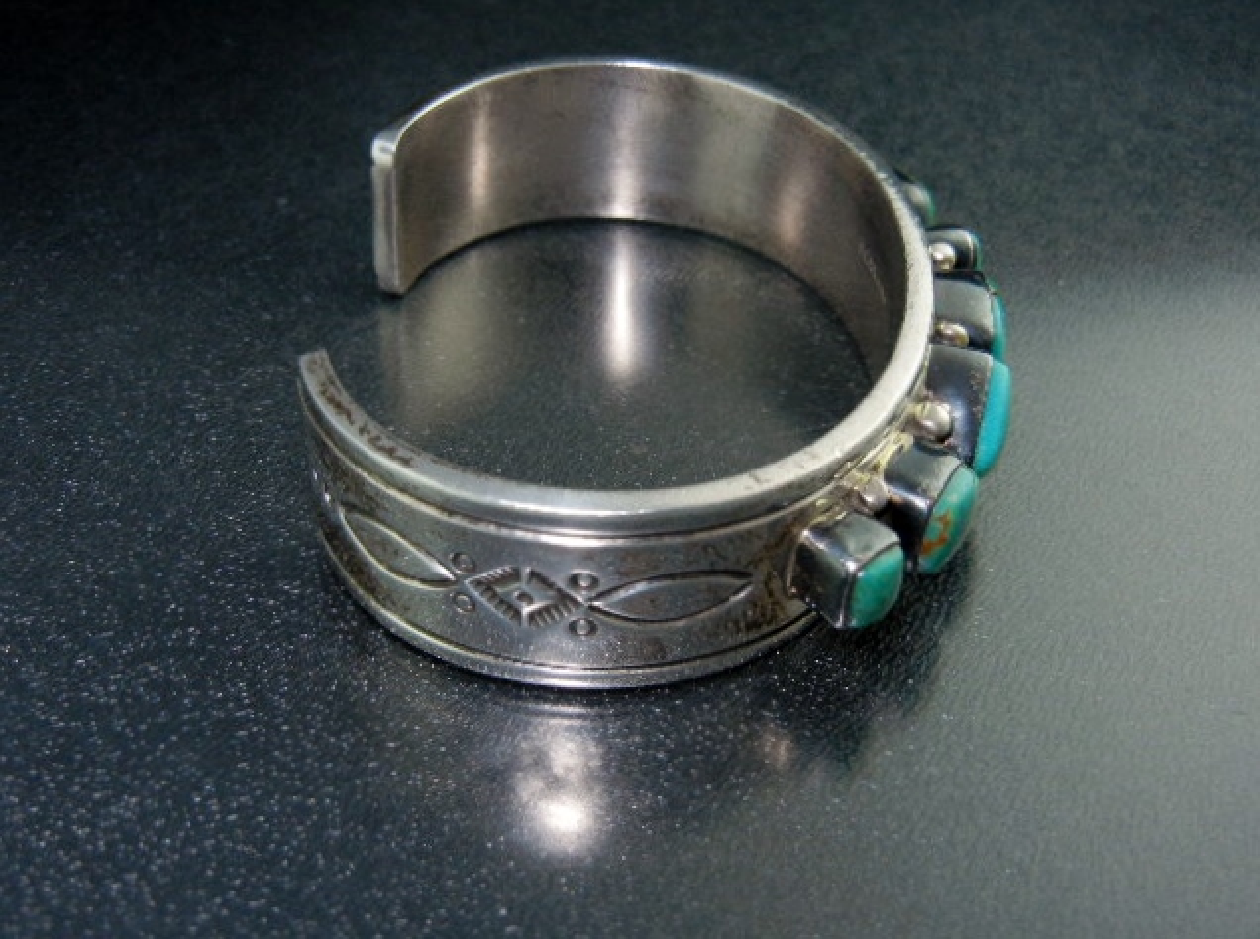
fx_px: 1888
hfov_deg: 36.9
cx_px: 630
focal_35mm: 52
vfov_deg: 27.9
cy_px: 470
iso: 239
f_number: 3.9
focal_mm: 9.3
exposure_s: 1/30
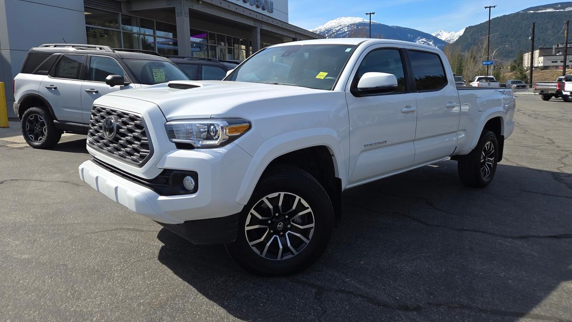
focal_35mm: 26
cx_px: 285
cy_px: 122
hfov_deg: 71.9
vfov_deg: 44.0
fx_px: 394
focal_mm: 5.4
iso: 25
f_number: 1.8
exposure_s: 1/1659
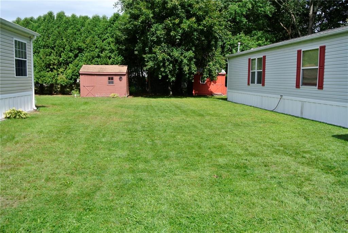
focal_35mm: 30
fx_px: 290
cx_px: 174
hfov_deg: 61.9
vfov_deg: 43.7
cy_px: 116
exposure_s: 1/500
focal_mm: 11.4
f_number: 4.5
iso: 100
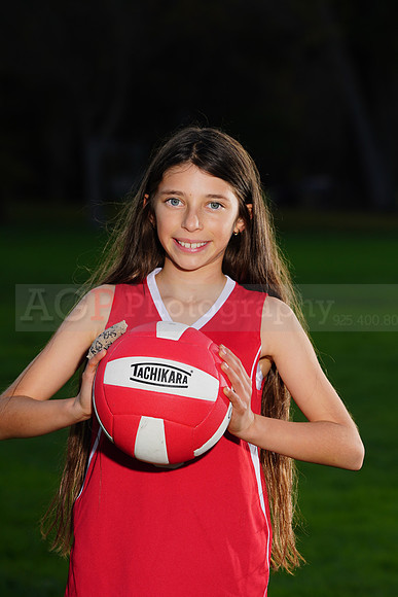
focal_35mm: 247
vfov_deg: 8.3
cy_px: 298
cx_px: 199
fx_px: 4093
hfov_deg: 5.6
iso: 200
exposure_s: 1/250
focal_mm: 247
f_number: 10
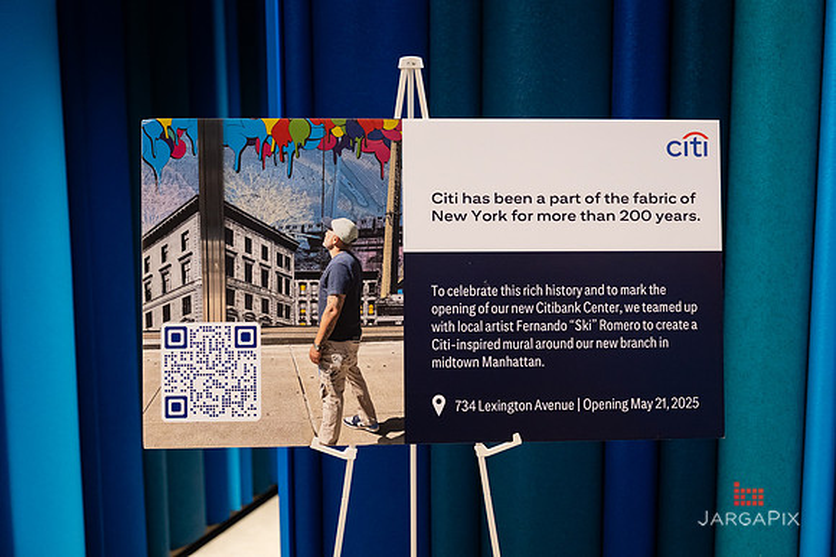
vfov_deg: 29.9
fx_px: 1040
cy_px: 274
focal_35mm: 45
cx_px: 420
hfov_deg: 43.8
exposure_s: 1/320
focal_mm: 43
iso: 3200
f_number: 3.2
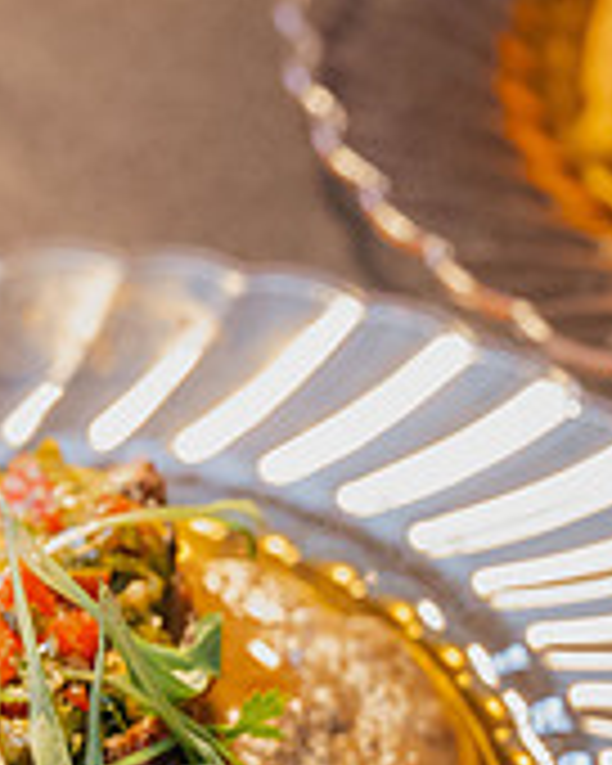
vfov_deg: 9.7
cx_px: -112
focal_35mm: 198
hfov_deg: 7.7
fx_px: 4483
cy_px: 650
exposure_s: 1/160
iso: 2000
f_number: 5
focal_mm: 62
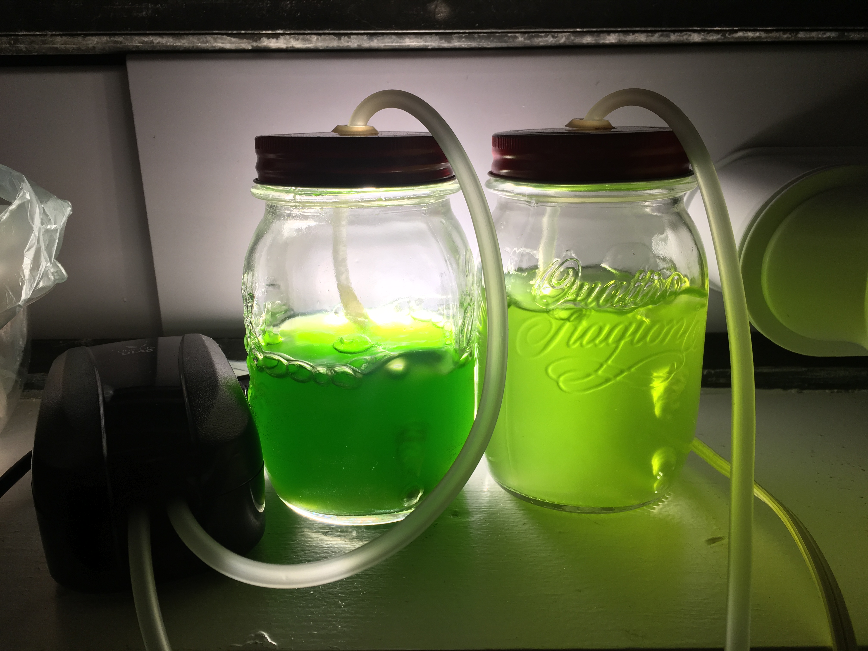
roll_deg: -1.1
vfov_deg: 48.2
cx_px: 434
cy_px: 326
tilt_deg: -16.9
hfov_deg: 61.7
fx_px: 727
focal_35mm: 29
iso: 25
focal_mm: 4.15
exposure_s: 1/40
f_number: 2.2
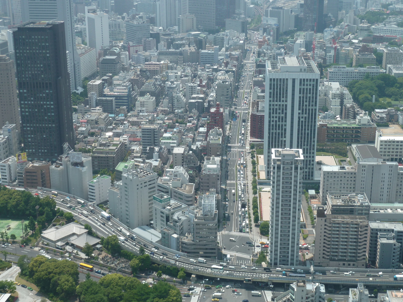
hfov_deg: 33.8
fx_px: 664
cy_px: 158
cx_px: 212
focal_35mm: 57
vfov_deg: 25.7
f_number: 3.8
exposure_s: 1/500
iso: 80
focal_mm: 8.5
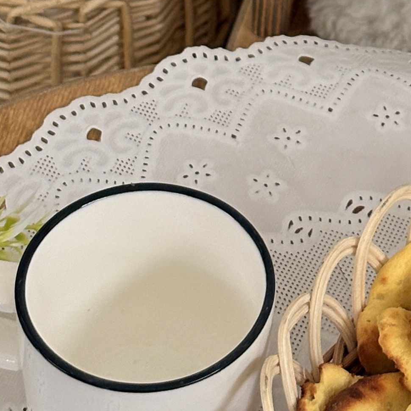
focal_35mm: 191
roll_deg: -5.2
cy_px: -330
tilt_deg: -35.9
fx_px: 2566
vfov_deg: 8.8
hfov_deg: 9.1
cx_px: 447
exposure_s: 1/60
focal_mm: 5.96
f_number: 1.6
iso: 80
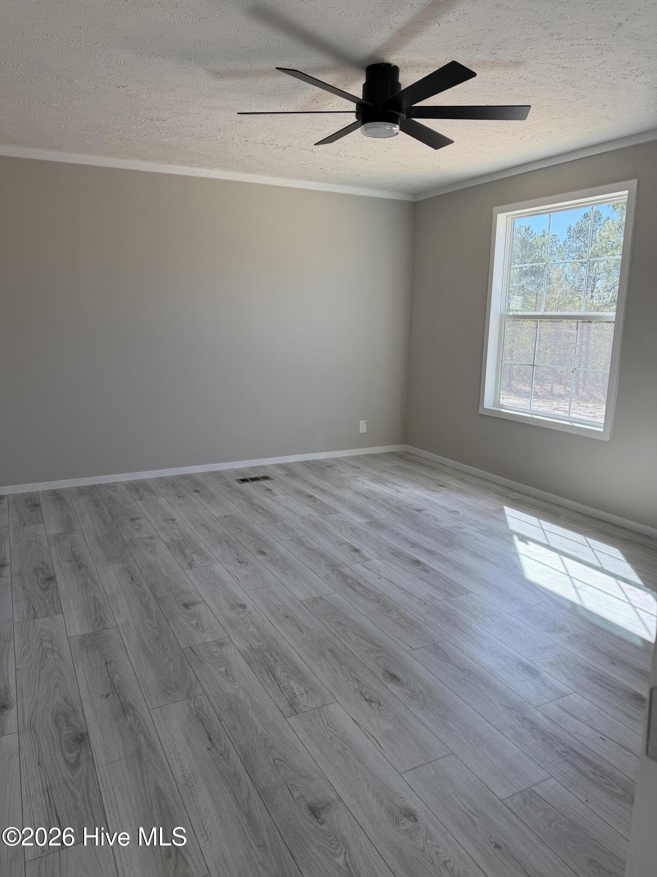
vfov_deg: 71.6
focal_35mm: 24
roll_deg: -0.6
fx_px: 607
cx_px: 328
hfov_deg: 56.8
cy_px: 438
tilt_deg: -11.5
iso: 100
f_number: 1.78
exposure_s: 1/438
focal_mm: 6.76
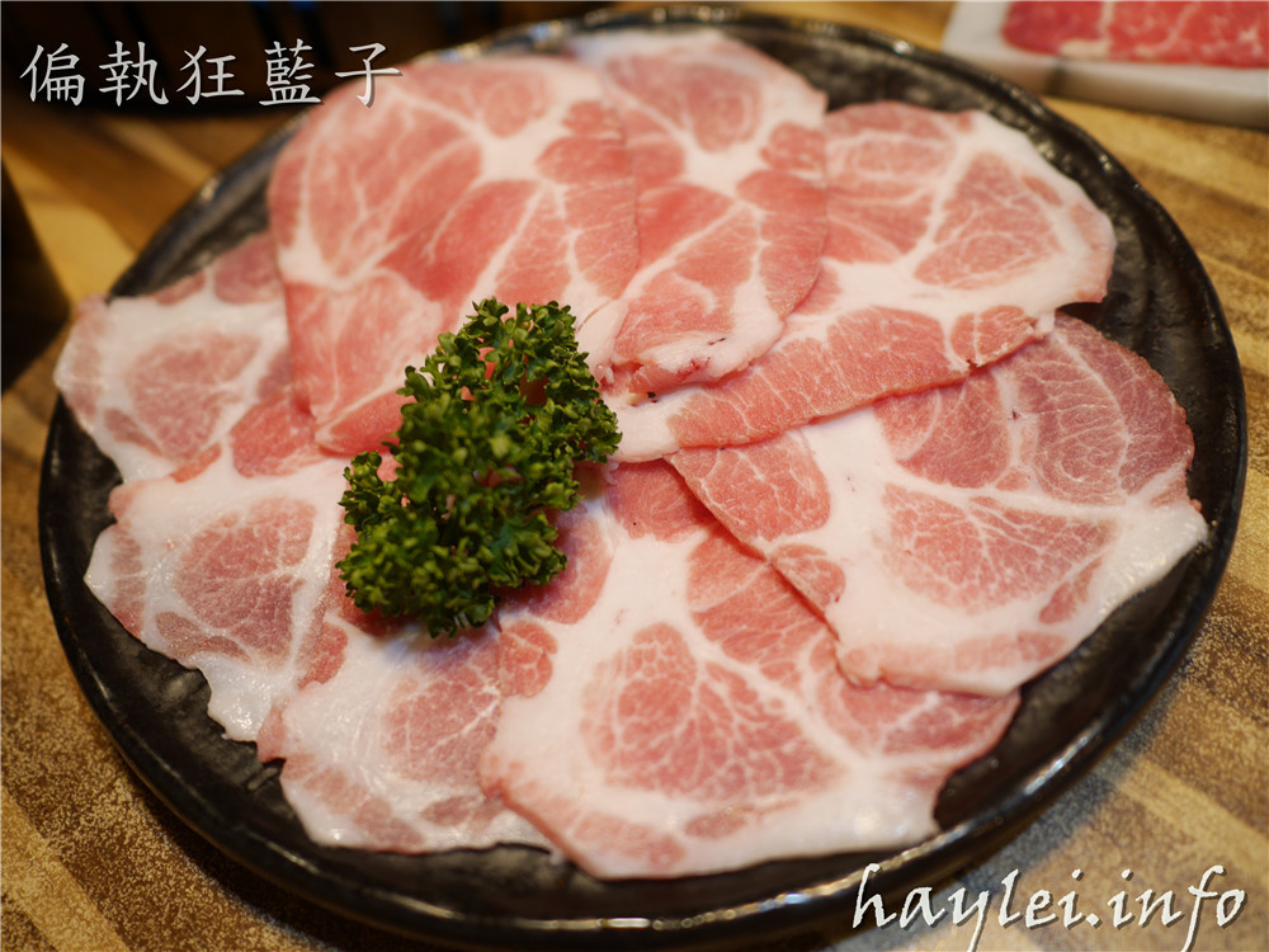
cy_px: 476
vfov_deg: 46.8
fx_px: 1100
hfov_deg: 60.0
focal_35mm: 30
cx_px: 634
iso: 250
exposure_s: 1/60
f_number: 2
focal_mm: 15
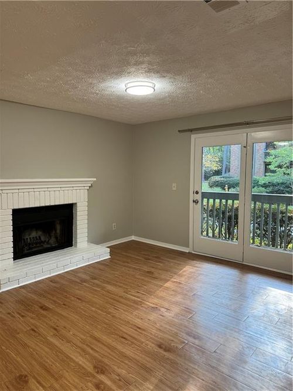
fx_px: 271
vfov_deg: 71.6
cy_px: 196
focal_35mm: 24
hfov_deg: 56.8
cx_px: 146
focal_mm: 6.76
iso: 125
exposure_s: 1/60
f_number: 1.78
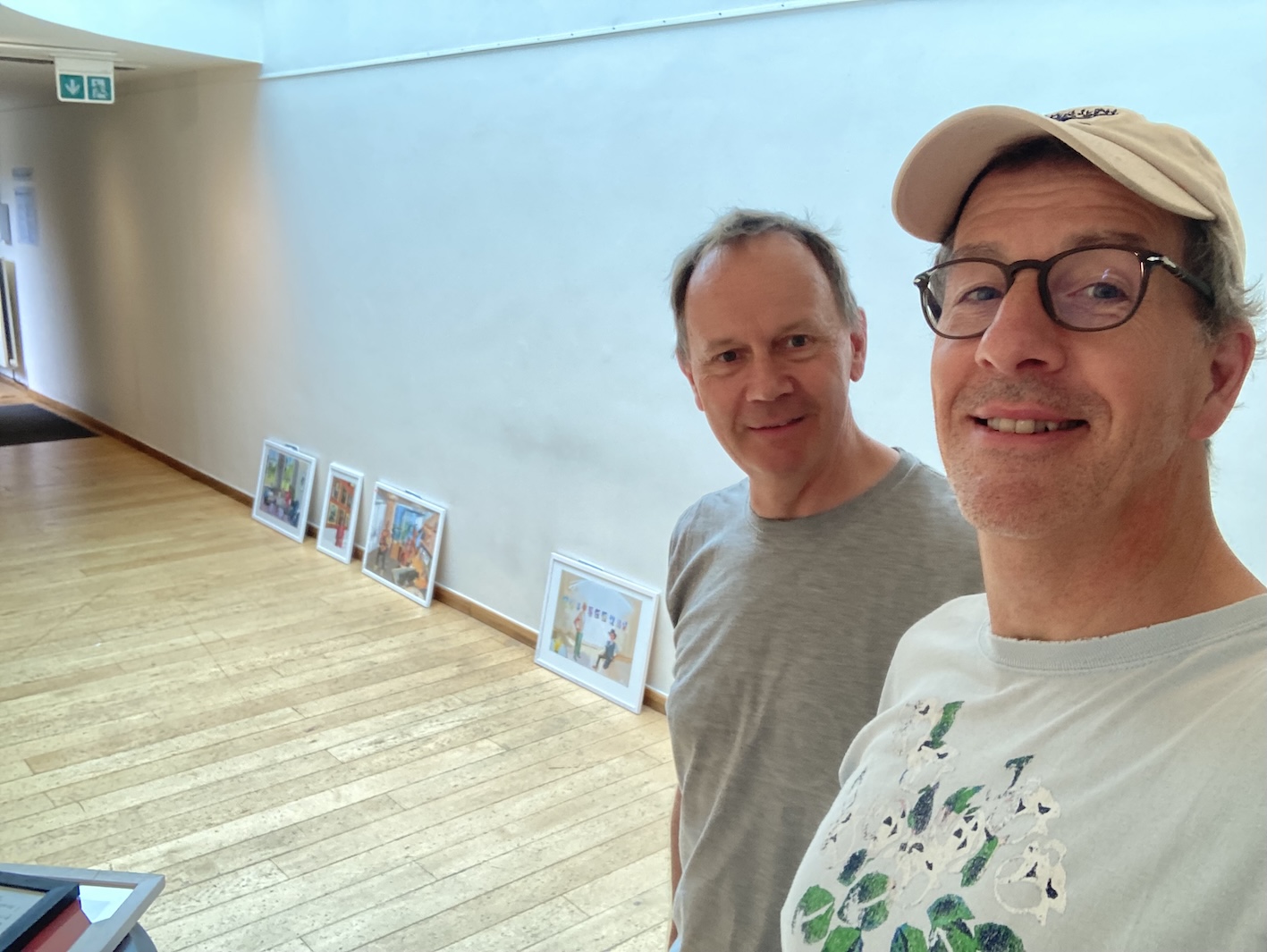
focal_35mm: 32
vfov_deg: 44.2
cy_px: 476
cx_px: 634
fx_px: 1172
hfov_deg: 56.8
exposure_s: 1/50
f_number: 2.2
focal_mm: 2.87
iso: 50
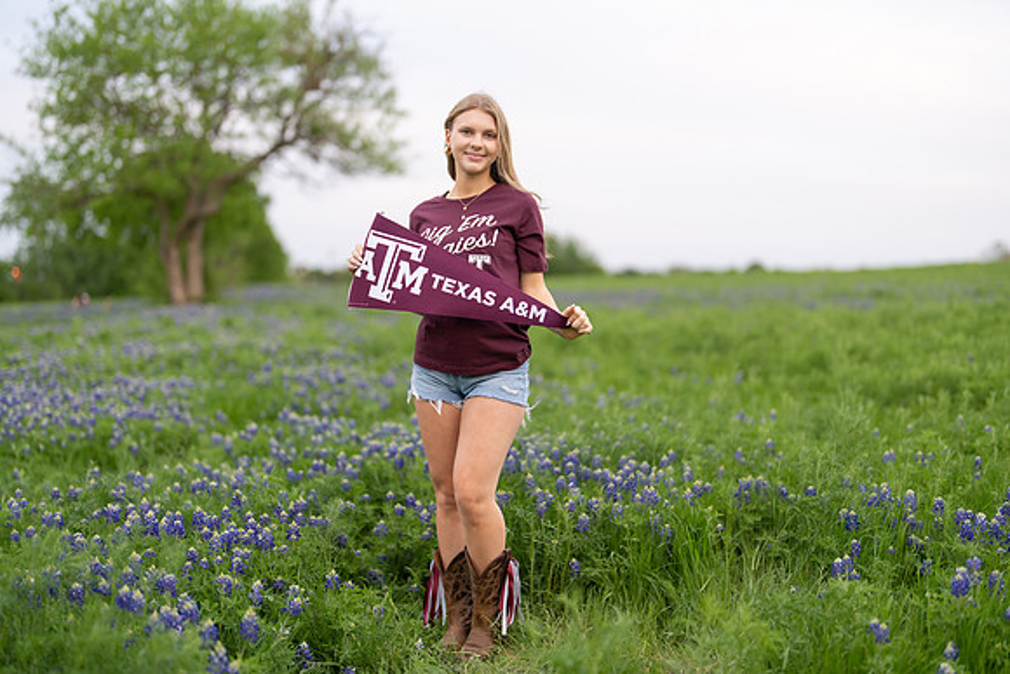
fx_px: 1403
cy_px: 337
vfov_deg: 27.0
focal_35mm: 50
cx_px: 505
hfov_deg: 39.6
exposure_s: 1/1000
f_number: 1.2
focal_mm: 50
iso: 250
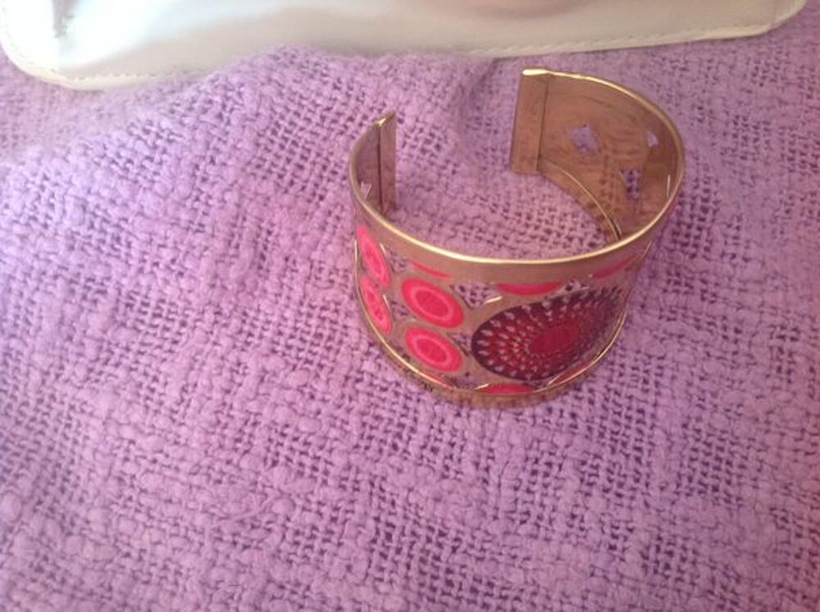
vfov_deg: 40.6
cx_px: 410
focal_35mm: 35
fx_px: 828
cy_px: 306
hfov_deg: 52.7
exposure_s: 1/15
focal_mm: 4.28
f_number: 2.4
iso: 125
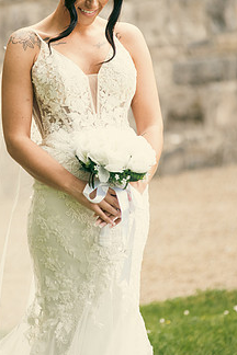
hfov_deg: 4.9
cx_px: 80
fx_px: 2745
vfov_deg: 7.4
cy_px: 141
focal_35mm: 278
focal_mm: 200
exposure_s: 1/250
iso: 320
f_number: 3.5
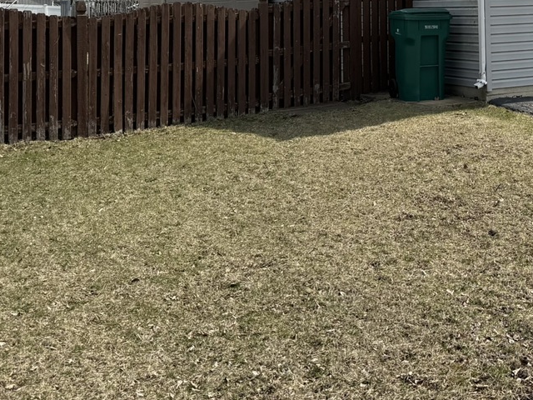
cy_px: 3
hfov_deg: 33.9
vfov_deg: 25.7
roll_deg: +1.1
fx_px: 831
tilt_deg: +0.0
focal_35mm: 54
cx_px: 461
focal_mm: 6.76
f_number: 1.78
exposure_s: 1/5714
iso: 80
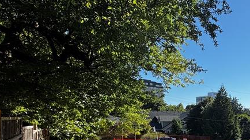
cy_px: 119
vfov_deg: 31.7
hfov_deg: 42.7
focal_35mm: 36
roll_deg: -0.4
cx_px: 278
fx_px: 239
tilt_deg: +0.6
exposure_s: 1/1395
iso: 50
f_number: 2.2
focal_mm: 2.22
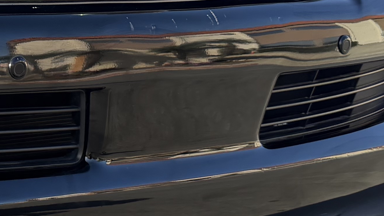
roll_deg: -2.7
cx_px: -141
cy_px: 66
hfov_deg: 17.5
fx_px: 1150
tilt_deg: -5.9
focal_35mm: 113
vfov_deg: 10.7
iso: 100
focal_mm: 6.76
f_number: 1.78
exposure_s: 1/665
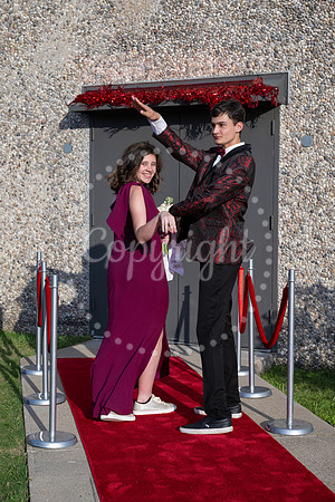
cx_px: 168
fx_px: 865
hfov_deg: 21.9
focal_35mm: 62
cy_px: 251
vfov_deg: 32.4
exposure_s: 1/2000
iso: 320
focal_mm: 62
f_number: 5
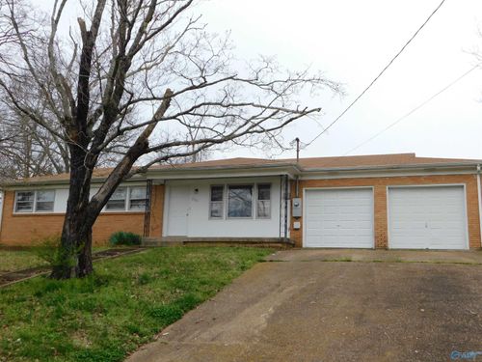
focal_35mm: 36
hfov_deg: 51.4
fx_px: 501
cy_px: 181
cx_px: 241
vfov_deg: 39.7
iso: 125
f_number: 3.5
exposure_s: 1/125
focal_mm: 6.3
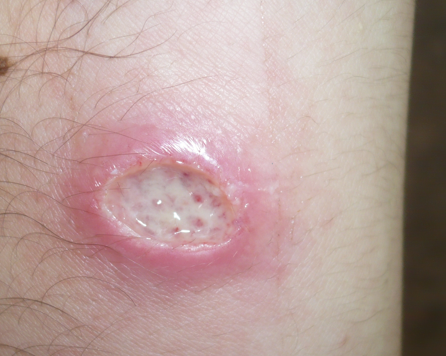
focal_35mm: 53
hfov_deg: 35.2
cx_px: 174
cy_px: 205
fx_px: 700
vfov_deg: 28.6
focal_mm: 5.8
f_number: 2.8
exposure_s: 1/30
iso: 100
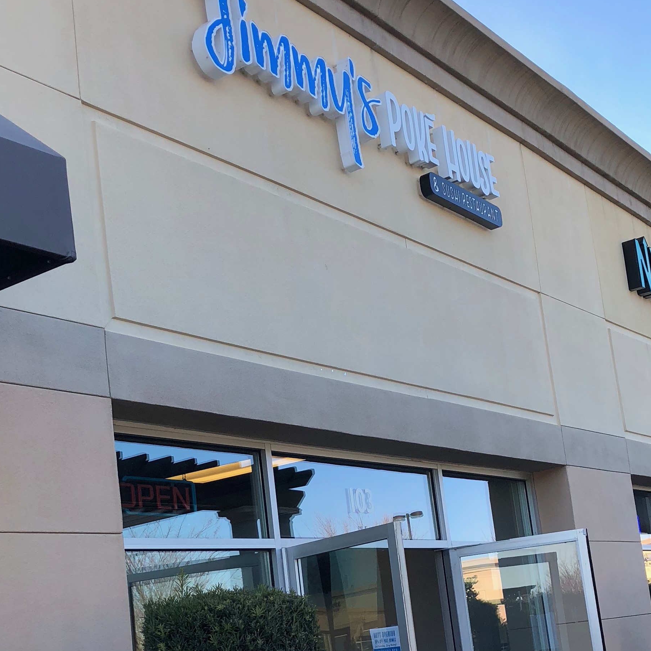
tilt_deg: +8.1
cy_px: 471
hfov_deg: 31.1
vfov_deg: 30.7
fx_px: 1170
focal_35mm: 55
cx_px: 351
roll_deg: +5.7
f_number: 1.8
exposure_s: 1/366
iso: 20
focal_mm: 4
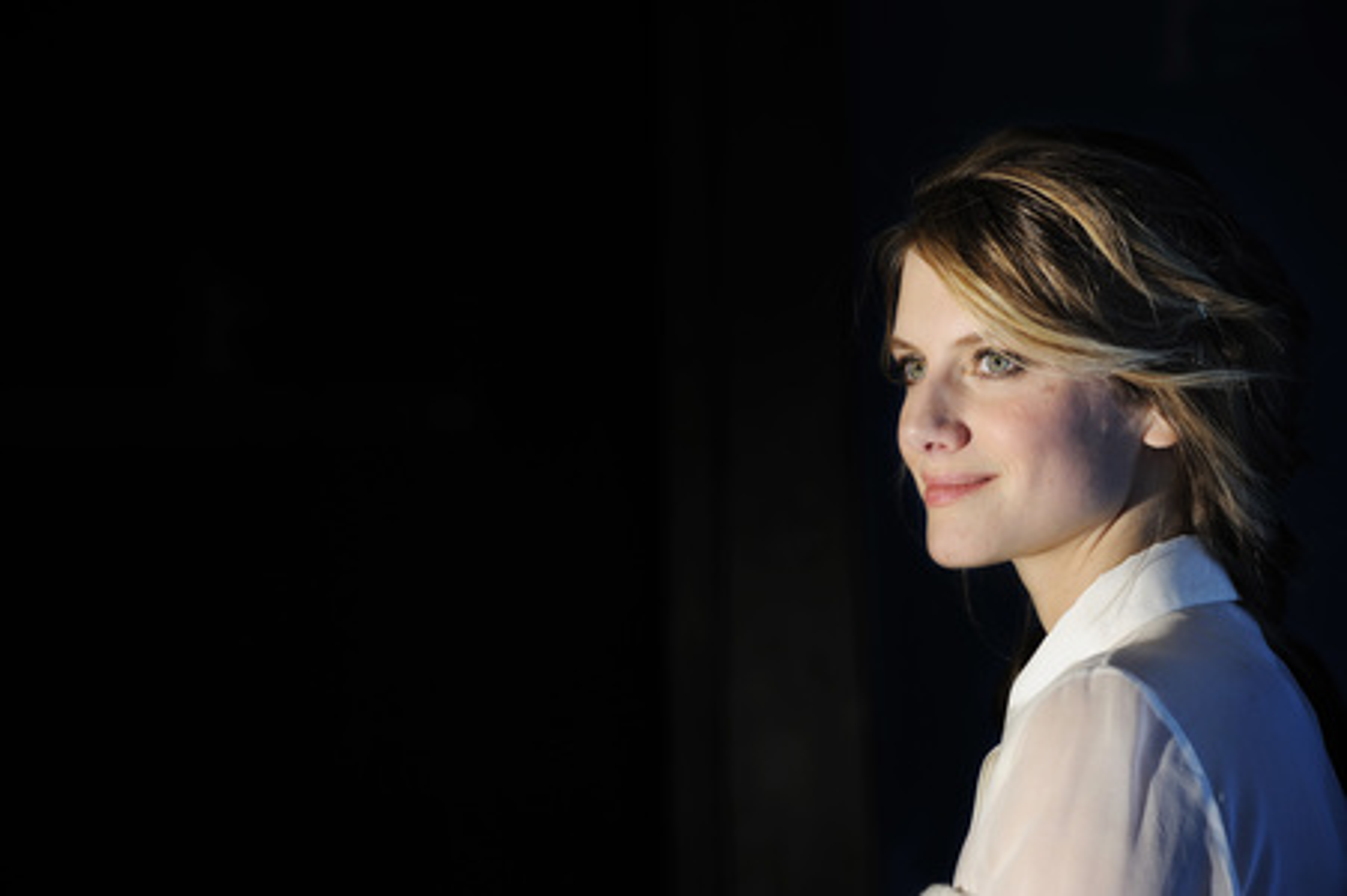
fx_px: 7478
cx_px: 674
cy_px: 448
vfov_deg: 6.9
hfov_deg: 10.3
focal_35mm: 200
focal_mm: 200
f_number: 8
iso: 400
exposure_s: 1/200
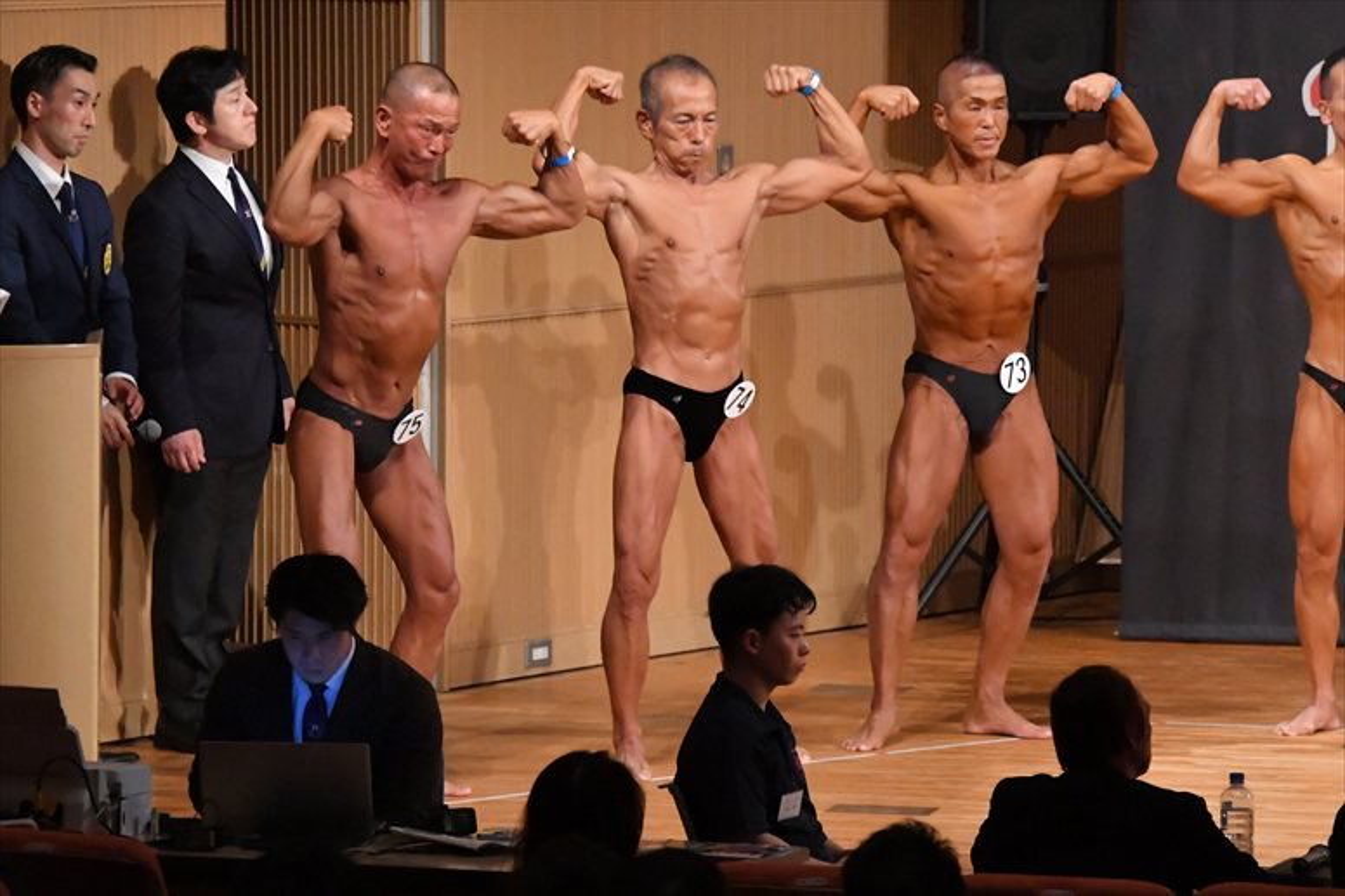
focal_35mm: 255
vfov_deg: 5.4
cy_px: 448
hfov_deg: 8.1
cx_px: 672
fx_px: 9523
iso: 10000
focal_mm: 170
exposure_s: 1/400
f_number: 5.6
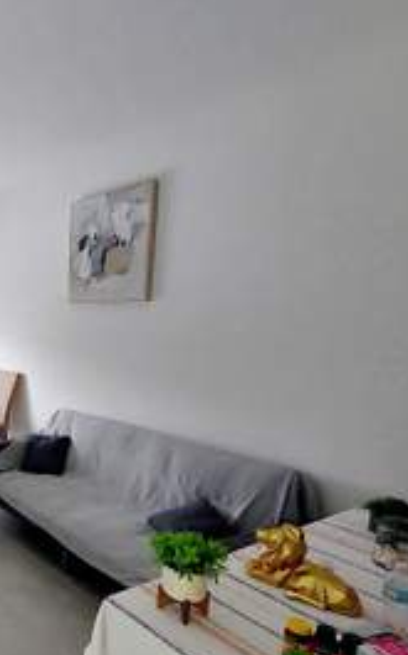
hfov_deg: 37.3
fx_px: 446
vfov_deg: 71.7
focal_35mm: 25
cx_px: -82
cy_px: 400
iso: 250
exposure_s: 1/60.2
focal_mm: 1.74
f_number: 2.2
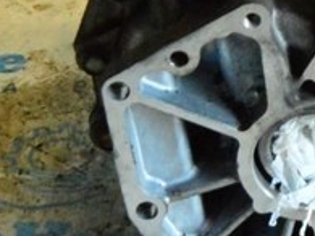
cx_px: 549
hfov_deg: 4.7
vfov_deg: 3.5
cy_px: -193
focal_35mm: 417
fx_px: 3788
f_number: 6.3
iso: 6400
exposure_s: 1/250
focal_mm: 55
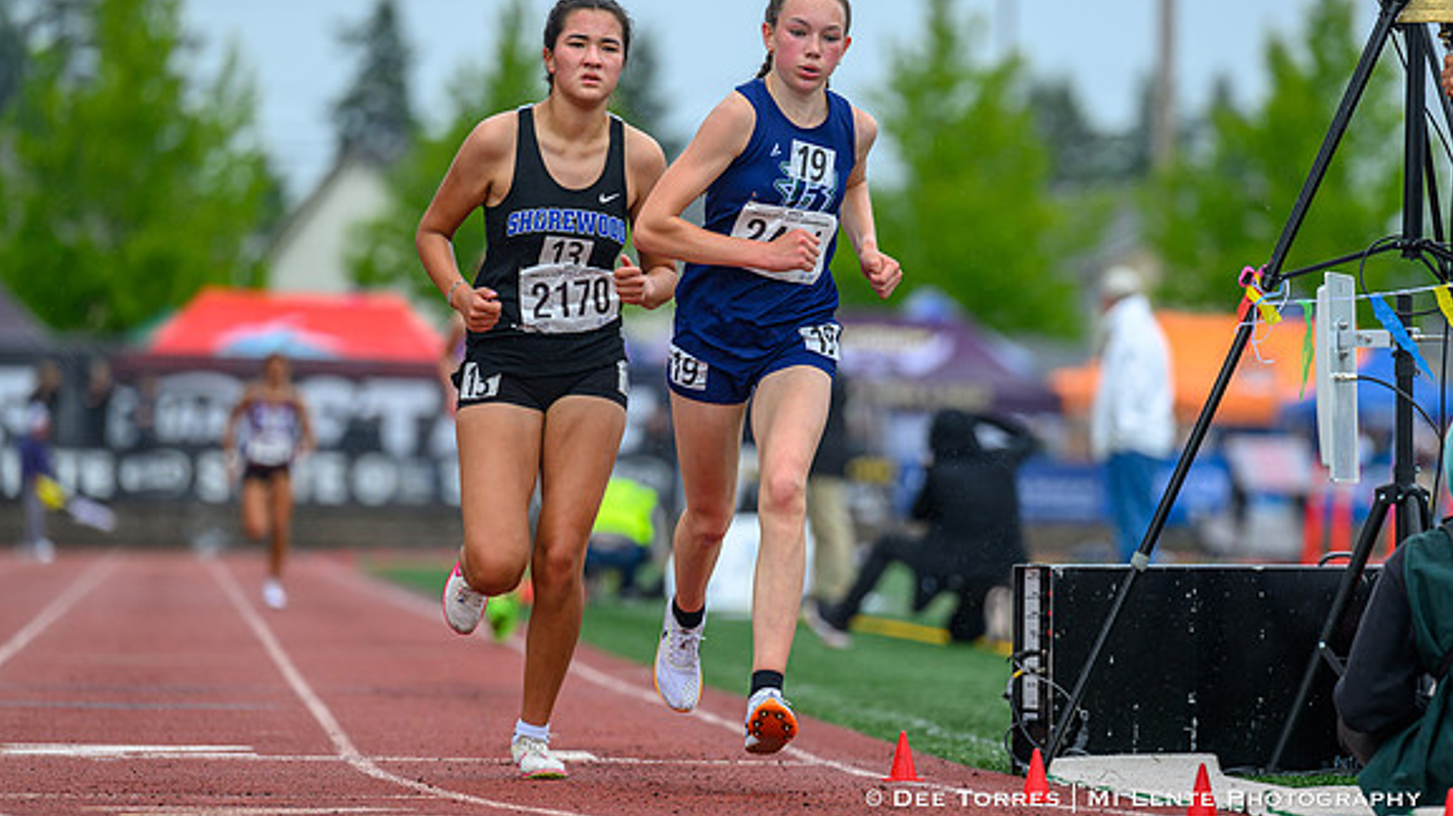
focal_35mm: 284
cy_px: 341
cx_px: 776
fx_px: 10937
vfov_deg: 4.3
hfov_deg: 7.6
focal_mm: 200
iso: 125
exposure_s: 1/1600
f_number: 3.2
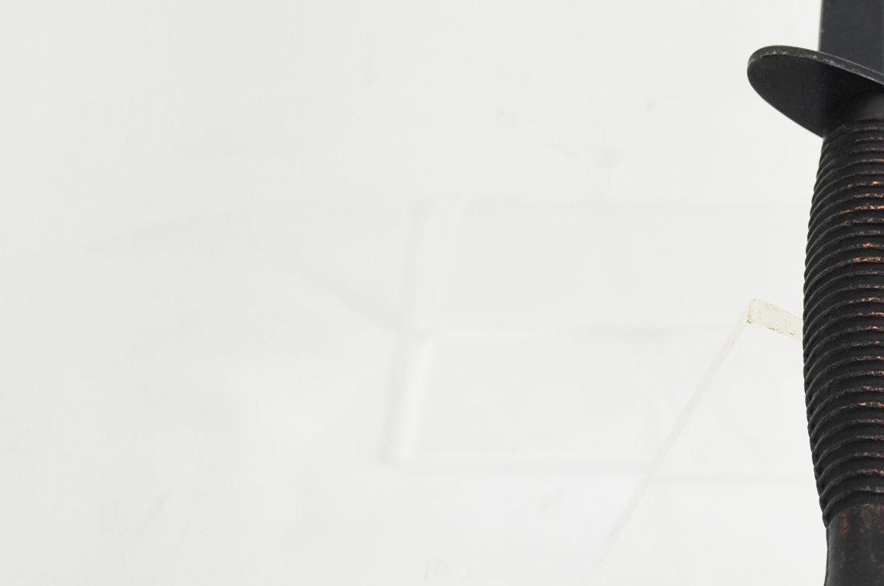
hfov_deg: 15.9
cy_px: 359
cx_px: 863
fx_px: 3112
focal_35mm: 127
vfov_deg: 10.7
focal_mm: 40
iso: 200
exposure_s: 1/160
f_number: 6.3
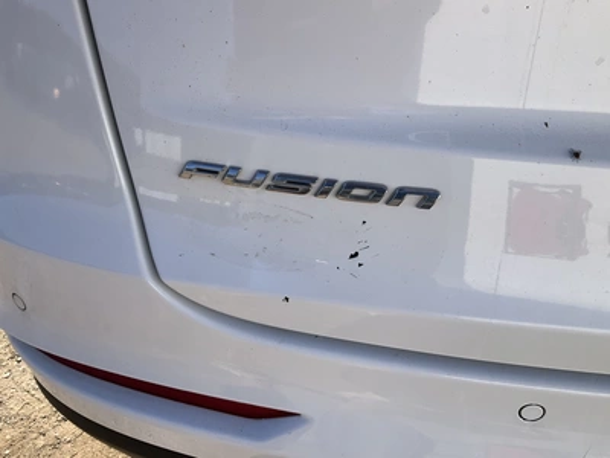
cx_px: 305
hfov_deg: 61.7
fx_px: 511
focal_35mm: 29
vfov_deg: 48.2
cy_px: 229
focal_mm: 3
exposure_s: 1/1412
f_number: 1.8
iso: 25
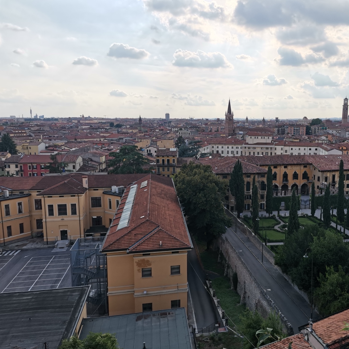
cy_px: 176
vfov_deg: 52.5
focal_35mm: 31
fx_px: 354
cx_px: 233
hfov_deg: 51.5
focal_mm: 4.75
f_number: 1.8
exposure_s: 1/3226
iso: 50
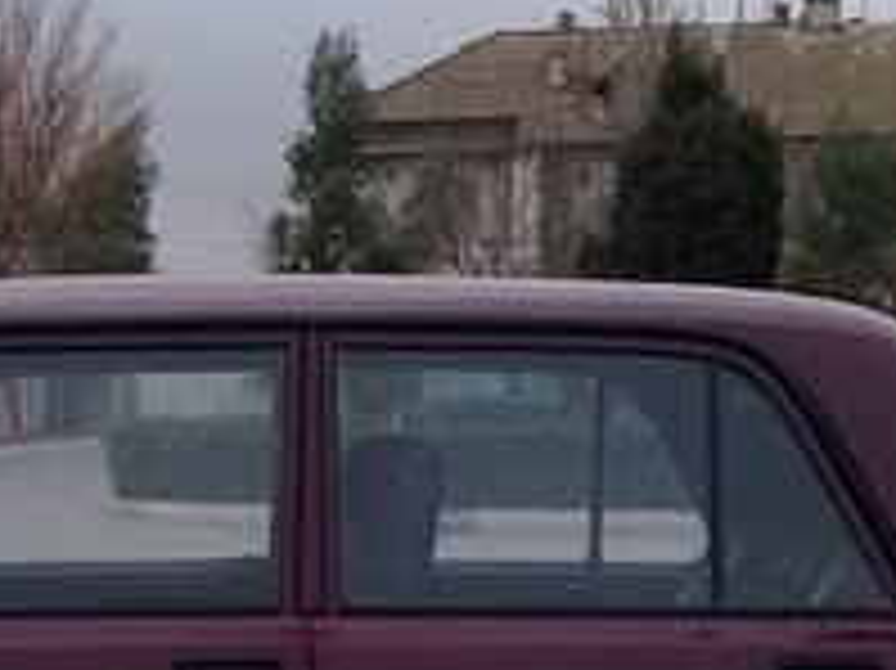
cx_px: 288
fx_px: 2664
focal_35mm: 103
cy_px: 843
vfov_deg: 13.9
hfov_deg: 19.0
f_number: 2.2
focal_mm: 3.3
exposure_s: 1/33
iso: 80
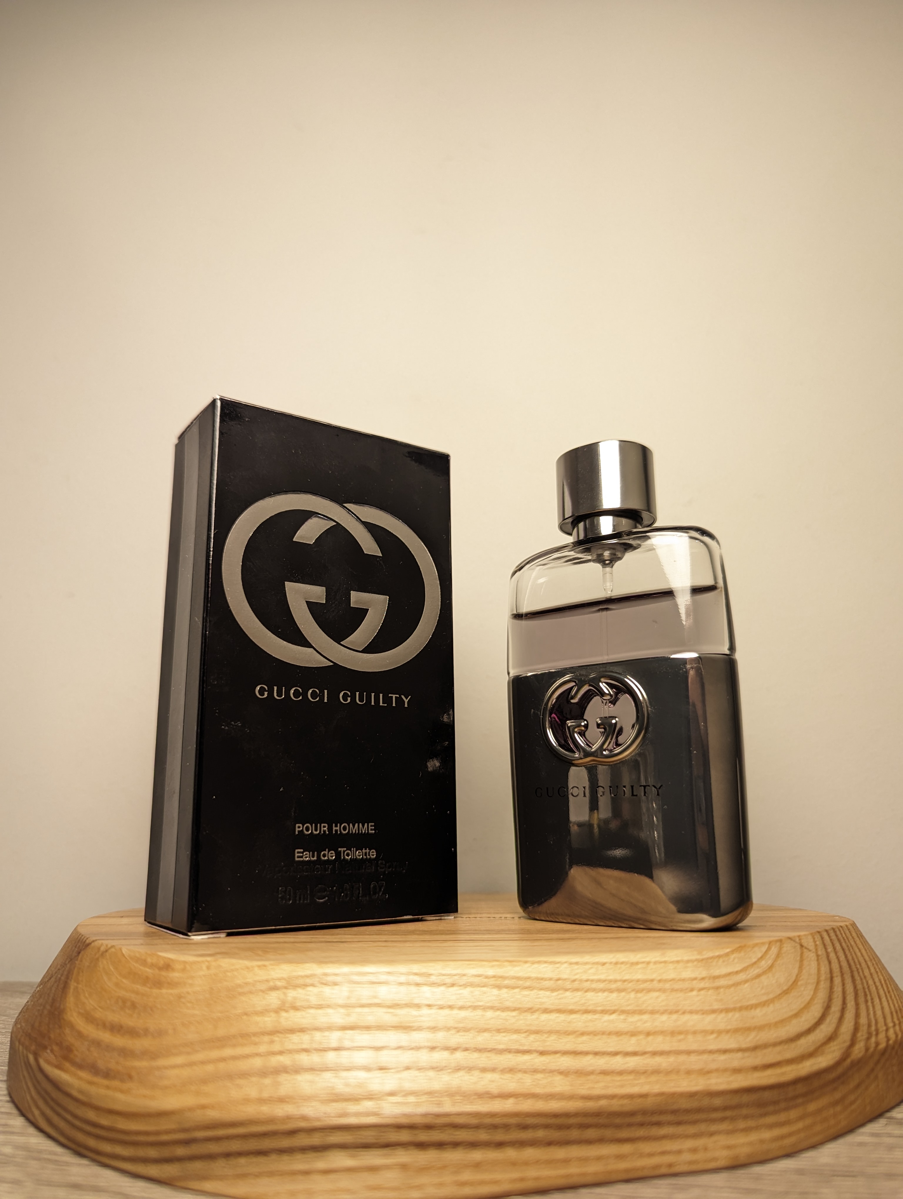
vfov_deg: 71.5
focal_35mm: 24
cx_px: 452
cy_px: 600
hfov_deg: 56.9
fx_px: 833
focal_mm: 6.81
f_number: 1.85
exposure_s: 1/90
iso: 107
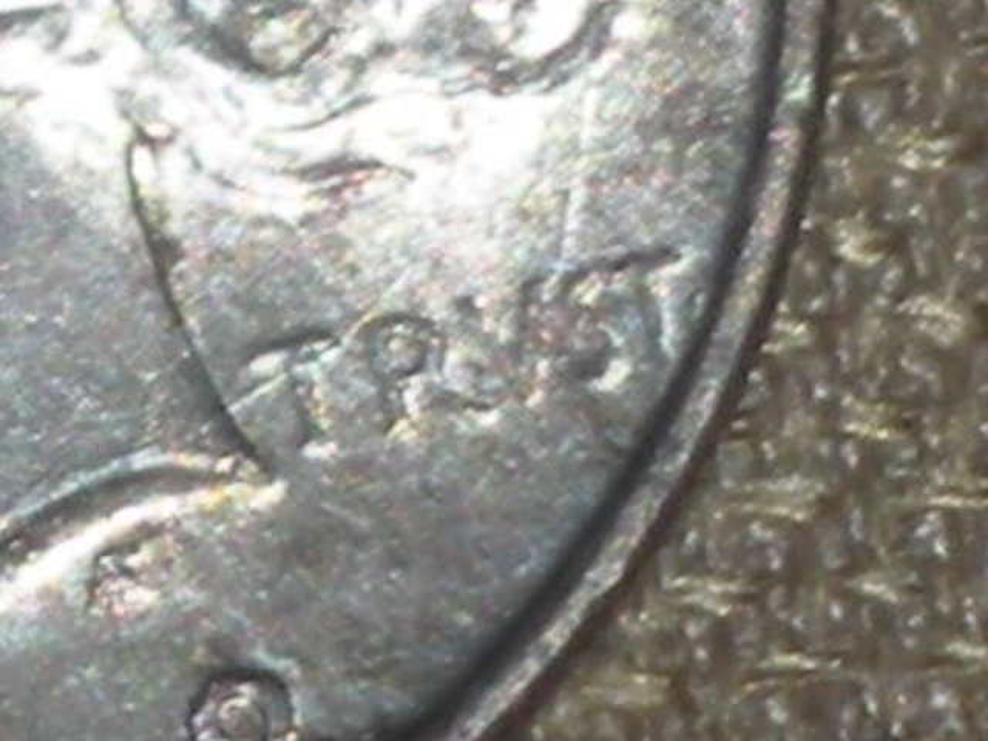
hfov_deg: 16.3
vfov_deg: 12.2
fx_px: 3454
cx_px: 494
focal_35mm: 121
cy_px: 370
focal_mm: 21.2
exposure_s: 1/125
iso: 64
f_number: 5.3
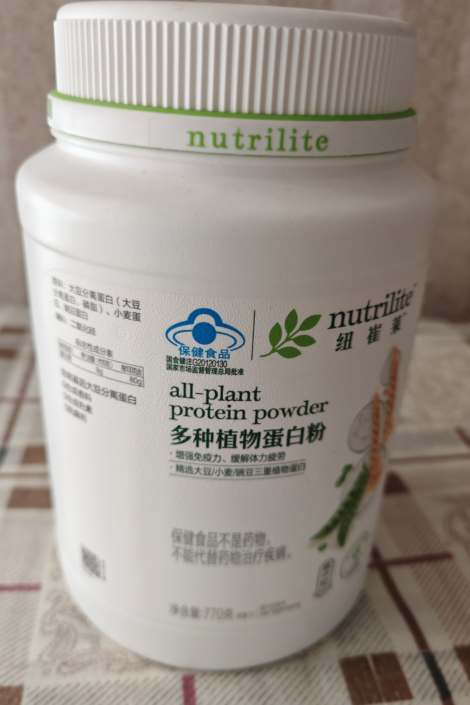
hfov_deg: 44.9
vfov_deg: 63.6
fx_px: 568
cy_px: 363
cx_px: 220
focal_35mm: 29
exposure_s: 1/100
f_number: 1.9
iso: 160
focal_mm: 6.67
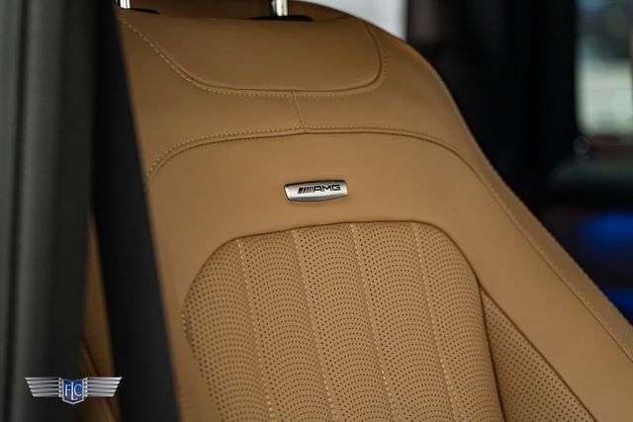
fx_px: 1847
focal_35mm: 105
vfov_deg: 13.0
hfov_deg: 19.5
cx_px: 316
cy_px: 211
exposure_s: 1/60
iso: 1600
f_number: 4
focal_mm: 105
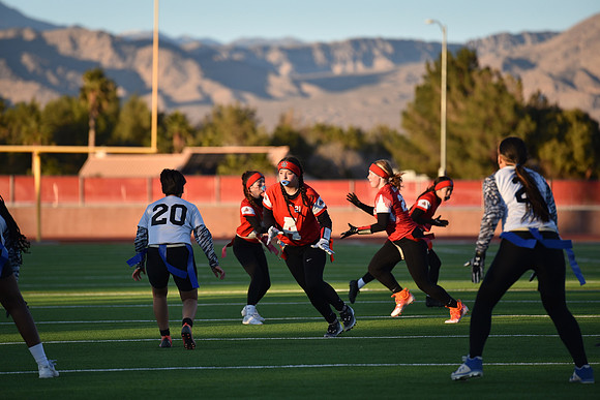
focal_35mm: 200
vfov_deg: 6.9
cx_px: 300
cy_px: 200
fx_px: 3334
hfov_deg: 10.3
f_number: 2.8
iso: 220
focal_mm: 200
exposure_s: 1/1250
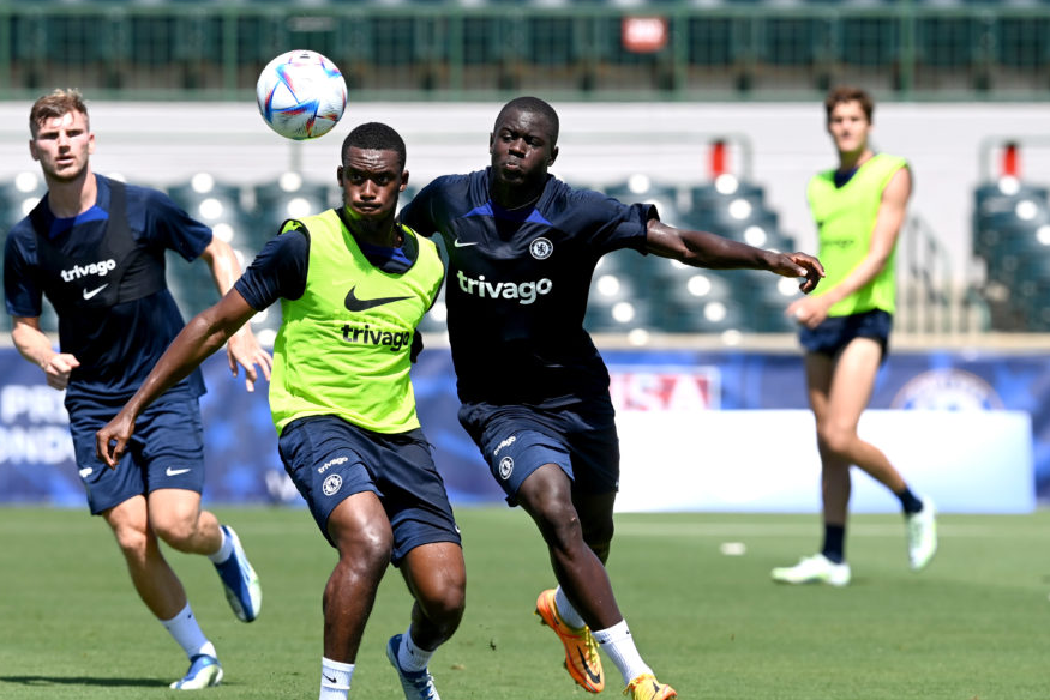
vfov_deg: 2.9
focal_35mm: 468
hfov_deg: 4.4
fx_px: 13654
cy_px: 372
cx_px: 467
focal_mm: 400
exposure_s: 1/2000
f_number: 5.6
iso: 400
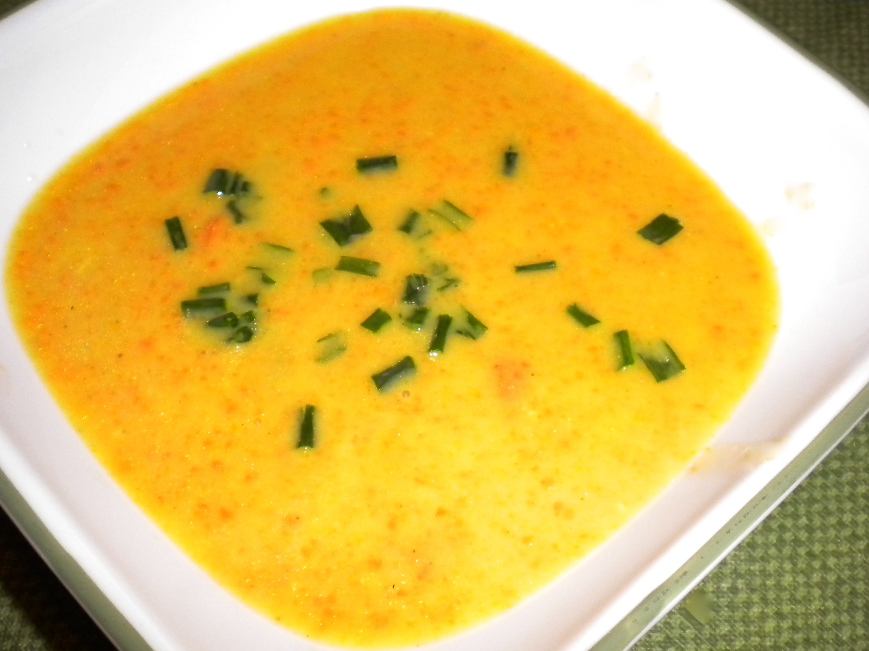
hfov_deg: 45.8
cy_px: 326
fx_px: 1029
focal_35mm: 41
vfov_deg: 35.1
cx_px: 434
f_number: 4.9
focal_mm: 7.4
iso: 400
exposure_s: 1/30
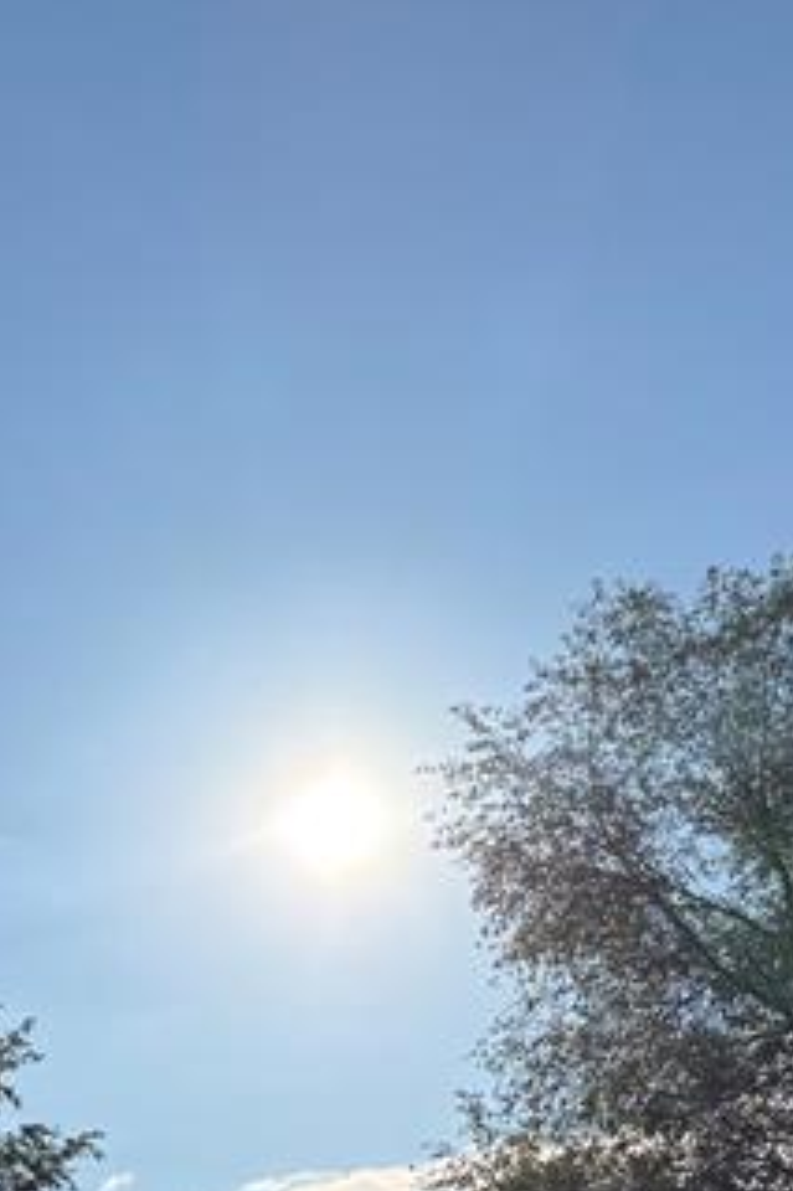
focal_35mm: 80
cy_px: 1273
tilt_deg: +10.2
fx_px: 2646
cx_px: 231
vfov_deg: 23.9
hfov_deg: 17.0
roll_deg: -1.4
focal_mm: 6.76
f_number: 1.78
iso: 80
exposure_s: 1/10309
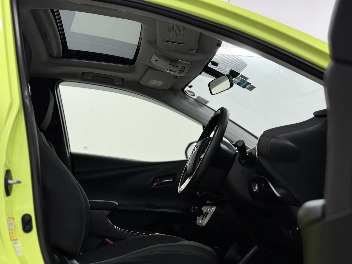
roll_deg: -1.5
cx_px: 176
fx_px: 488
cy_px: 132
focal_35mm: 48
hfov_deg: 39.7
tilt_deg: +8.9
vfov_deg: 30.3
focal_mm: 6.76
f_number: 1.78
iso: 50
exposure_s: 1/100
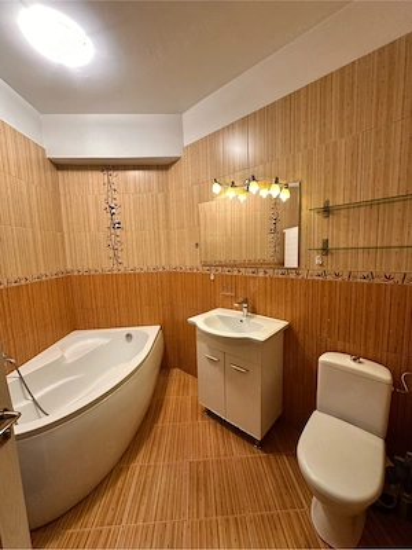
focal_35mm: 14
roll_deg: +1.7
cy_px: 275
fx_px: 222
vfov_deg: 102.1
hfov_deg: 85.7
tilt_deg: -6.6
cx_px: 206
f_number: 2.2
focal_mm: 2.22
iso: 250
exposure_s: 1/50
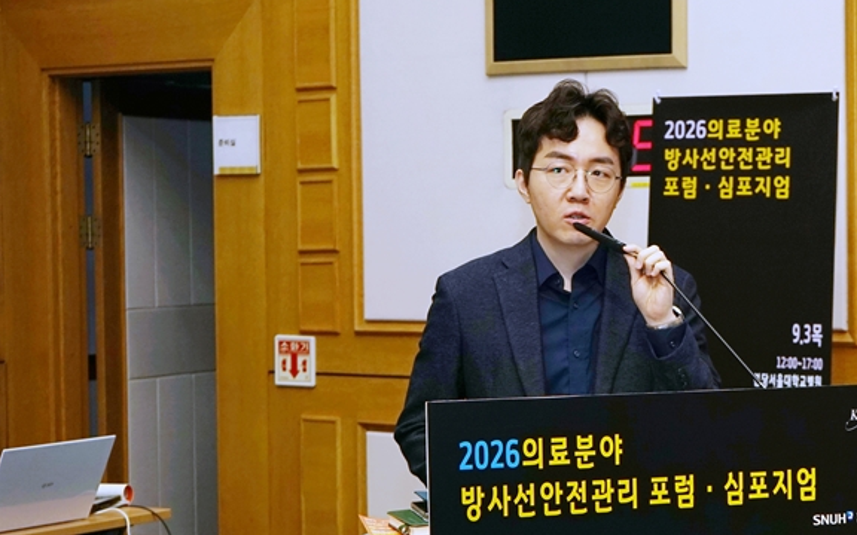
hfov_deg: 22.2
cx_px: 708
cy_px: 298
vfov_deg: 14.2
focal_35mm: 92
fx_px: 2149
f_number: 7.1
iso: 400
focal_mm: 52
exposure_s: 1/100
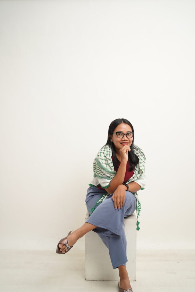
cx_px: 98
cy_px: 146
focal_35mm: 35
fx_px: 284
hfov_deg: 37.9
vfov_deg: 54.4
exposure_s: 1/80
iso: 100
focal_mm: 35
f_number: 4.5
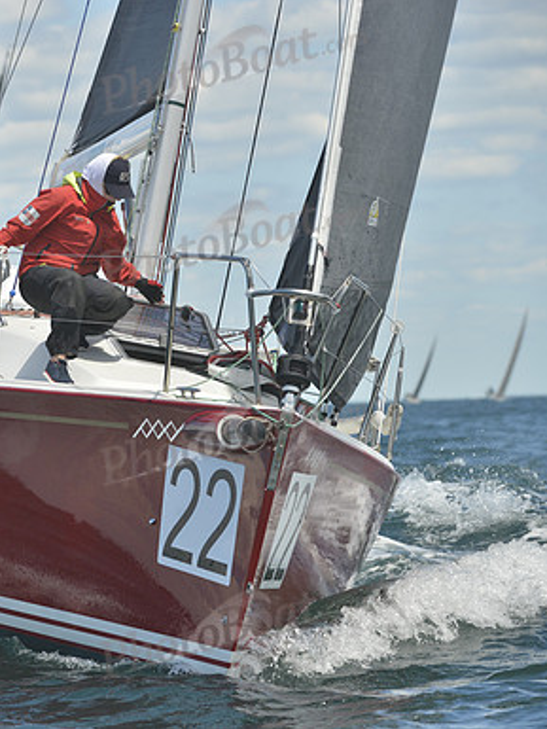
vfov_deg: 6.2
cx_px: 4
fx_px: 6717
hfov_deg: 4.7
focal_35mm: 319
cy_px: 364
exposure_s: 1/800
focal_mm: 220
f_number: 8
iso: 280
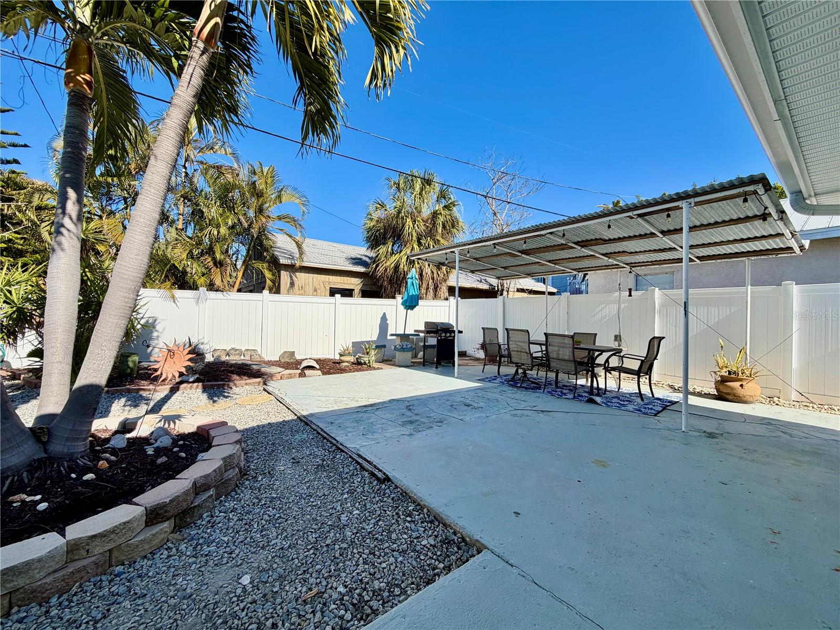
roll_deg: -0.5
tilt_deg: -0.5
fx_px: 340
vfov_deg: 85.7
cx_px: 420
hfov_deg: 102.1
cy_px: 315
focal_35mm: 14
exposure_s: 1/779
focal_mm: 2.22
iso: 32
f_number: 2.2
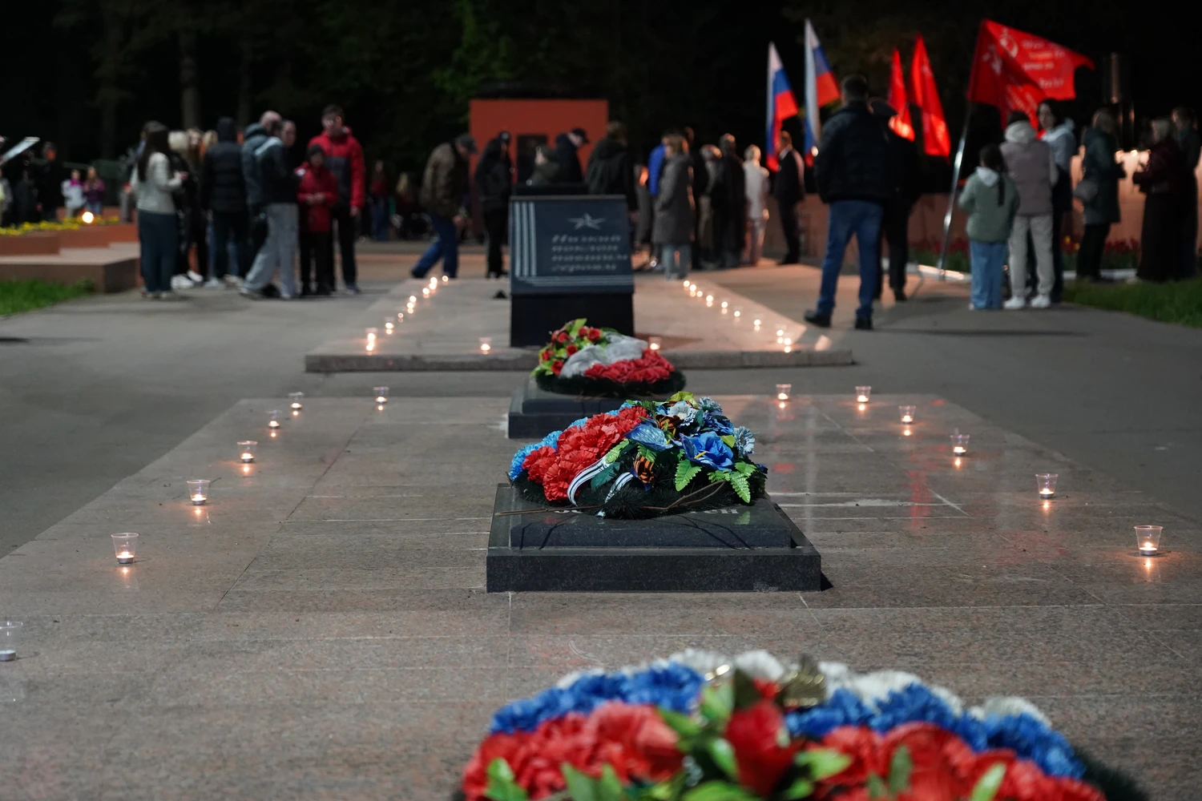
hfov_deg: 28.8
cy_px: 400
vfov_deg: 19.5
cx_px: 601
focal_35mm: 70
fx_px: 2337
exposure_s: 1/50
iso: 5000
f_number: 4
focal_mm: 70
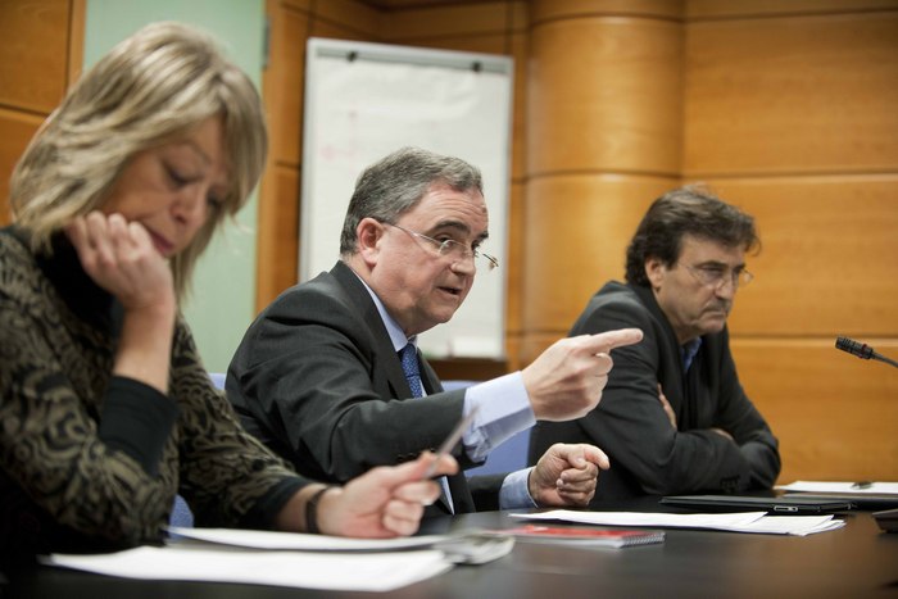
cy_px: 300
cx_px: 449
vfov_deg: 19.5
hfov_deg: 28.8
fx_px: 1746
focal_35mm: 70
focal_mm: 70
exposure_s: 1/80
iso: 1250
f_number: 2.8
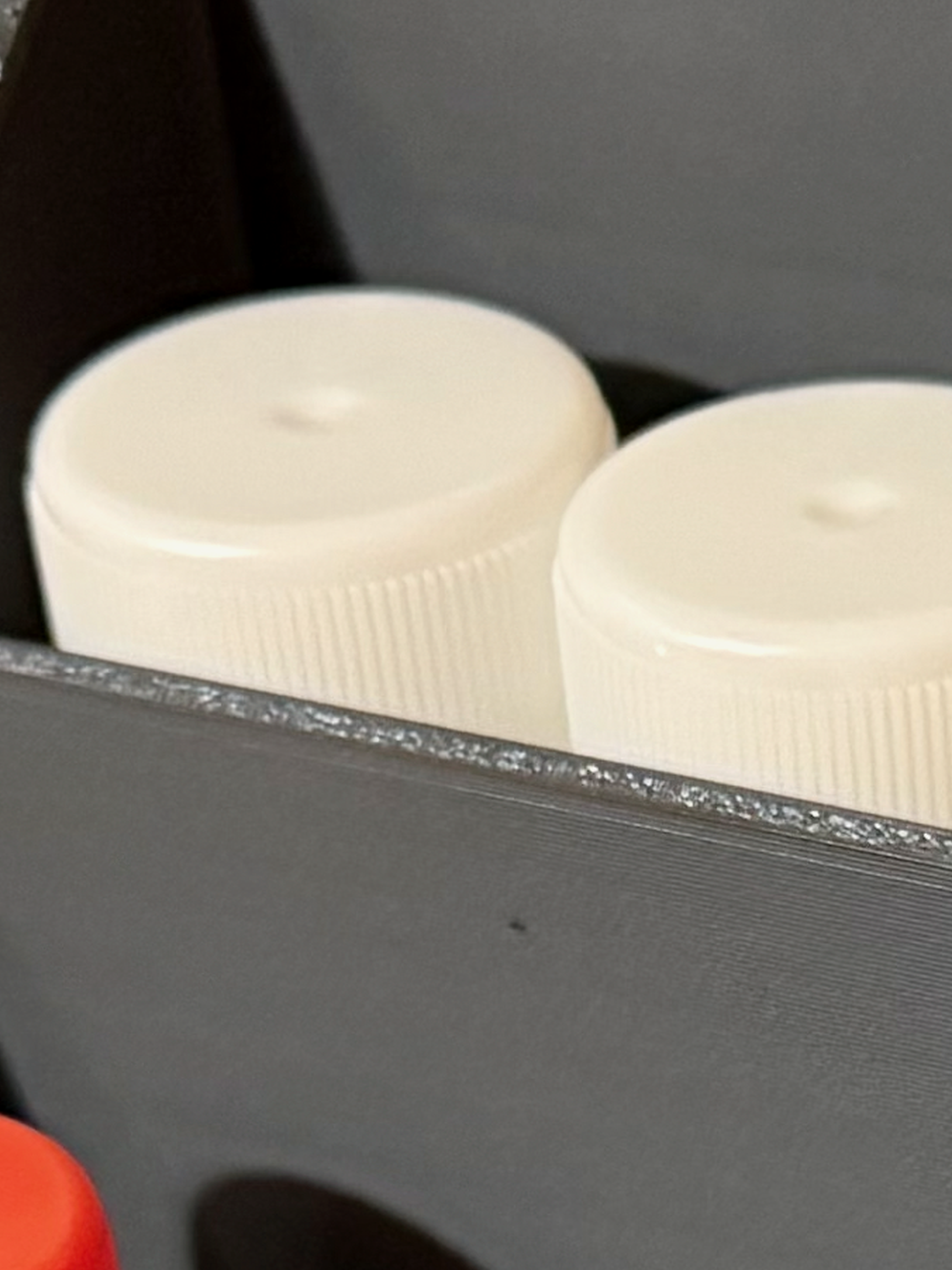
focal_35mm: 152
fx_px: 5576
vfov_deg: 12.8
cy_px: 1405
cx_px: 1351
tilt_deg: -33.5
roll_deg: +3.1
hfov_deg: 9.5
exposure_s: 1/40
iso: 800
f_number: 1.78
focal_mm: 6.76
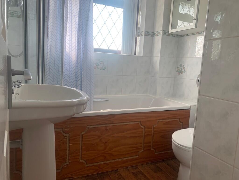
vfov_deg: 53.1
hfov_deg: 67.3
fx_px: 180
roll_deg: -3.8
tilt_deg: -8.1
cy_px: 90
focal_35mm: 26
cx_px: 120
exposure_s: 1/121
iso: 64
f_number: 1.8
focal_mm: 4.25
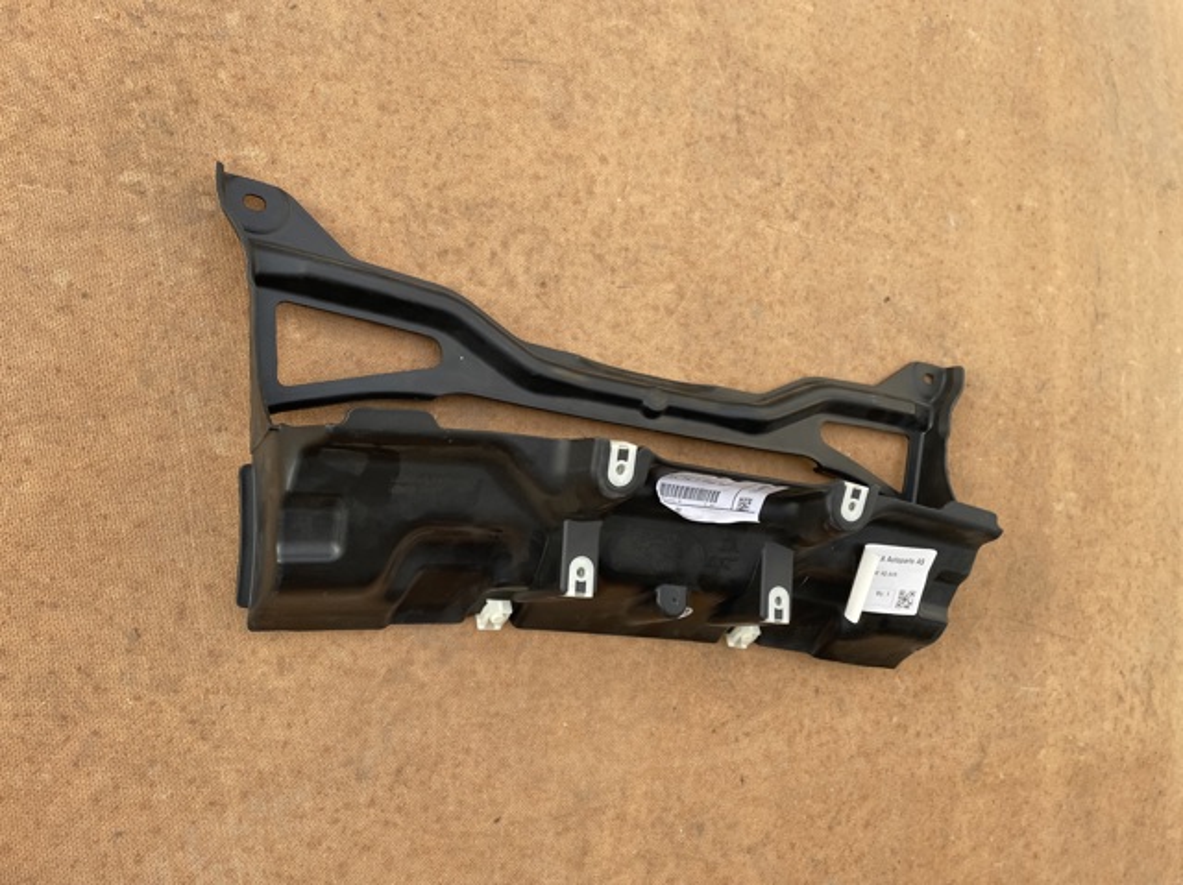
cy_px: 442
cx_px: 592
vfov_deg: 53.0
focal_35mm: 26
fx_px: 888
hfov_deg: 67.3
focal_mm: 4.2
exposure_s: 1/164
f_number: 1.6
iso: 32
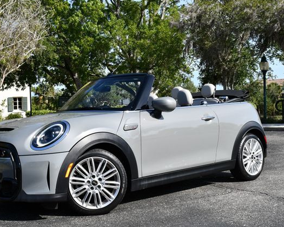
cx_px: 113
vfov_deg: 27.6
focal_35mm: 55
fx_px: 462
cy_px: 112
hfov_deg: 34.0
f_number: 8
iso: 125
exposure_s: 1/250
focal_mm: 24
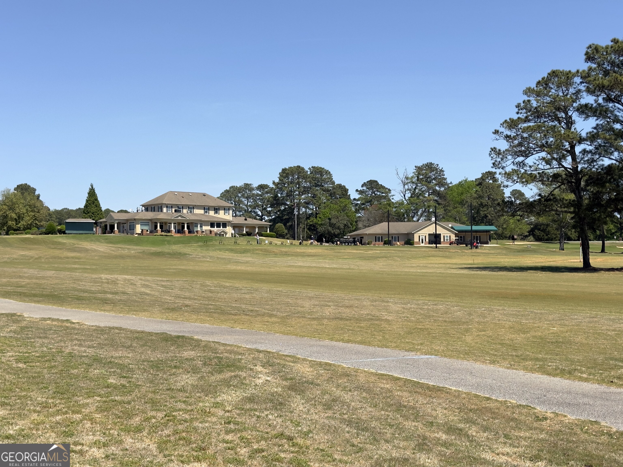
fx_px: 864
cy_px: 234
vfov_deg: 30.3
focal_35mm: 48
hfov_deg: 39.7
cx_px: 312
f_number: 1.78
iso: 64
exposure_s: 1/2890
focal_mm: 6.86
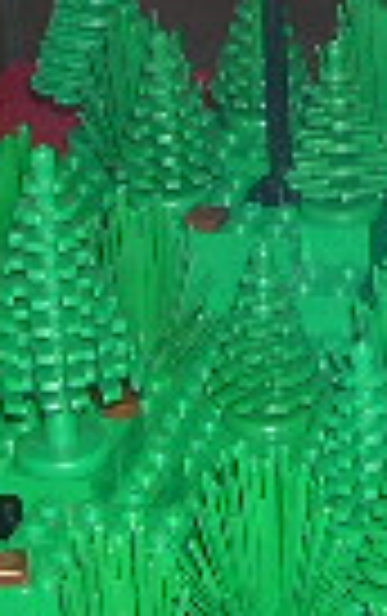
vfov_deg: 10.9
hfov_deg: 6.8
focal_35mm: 188
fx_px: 3163
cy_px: -157
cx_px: 806
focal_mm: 8
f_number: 2.8
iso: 100
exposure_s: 1/60
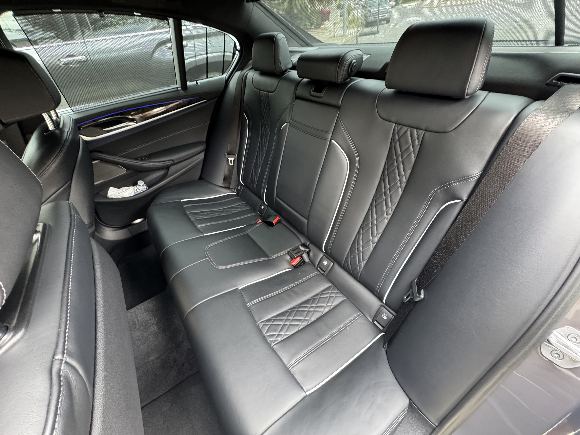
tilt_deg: -41.7
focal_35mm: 14
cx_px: 290
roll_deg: +10.6
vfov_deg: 85.7
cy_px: 218
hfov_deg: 102.1
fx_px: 235
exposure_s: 1/99
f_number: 2.2
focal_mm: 2.22
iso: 250
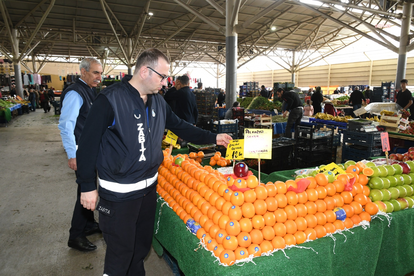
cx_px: 207
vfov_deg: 53.1
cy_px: 138
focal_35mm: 24
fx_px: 276
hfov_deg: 73.7
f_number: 7.1
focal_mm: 16
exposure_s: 1/60
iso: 1000
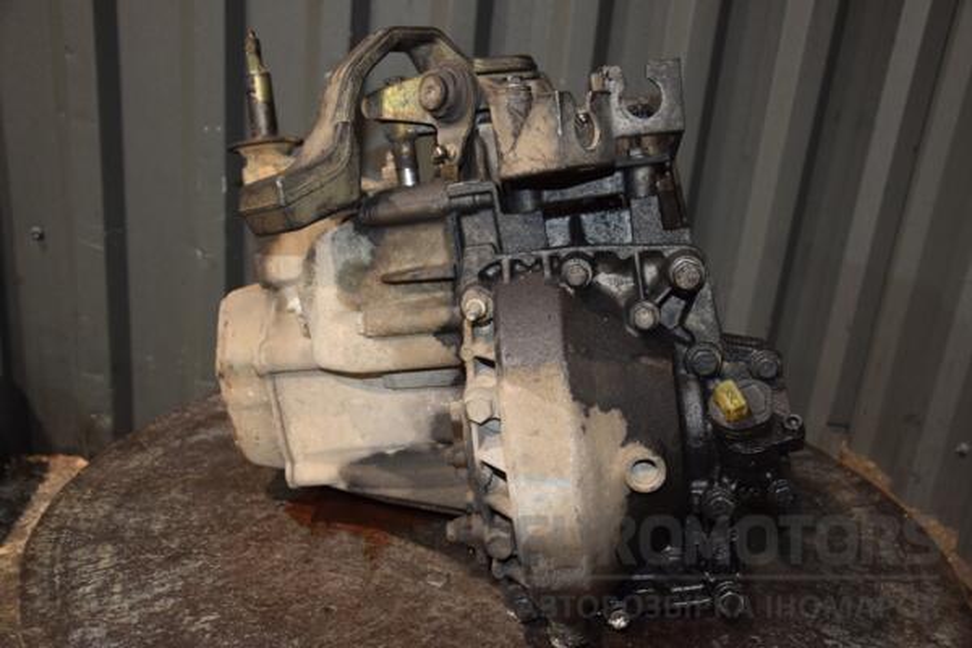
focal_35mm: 38
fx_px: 1012
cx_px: 486
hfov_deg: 51.3
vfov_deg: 35.5
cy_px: 324
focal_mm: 25
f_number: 5
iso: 800
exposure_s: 1/60
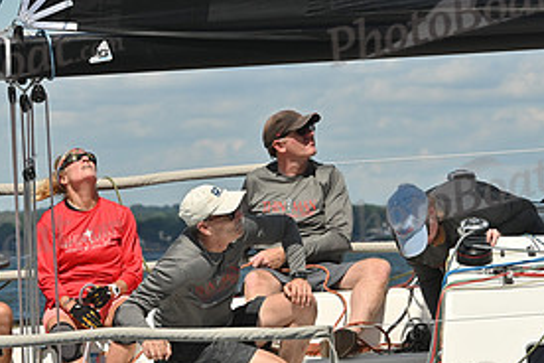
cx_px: 227
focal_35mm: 294
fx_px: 4442
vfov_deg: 4.7
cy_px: 328
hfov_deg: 7.0
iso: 250
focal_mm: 140
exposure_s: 1/1250
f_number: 11
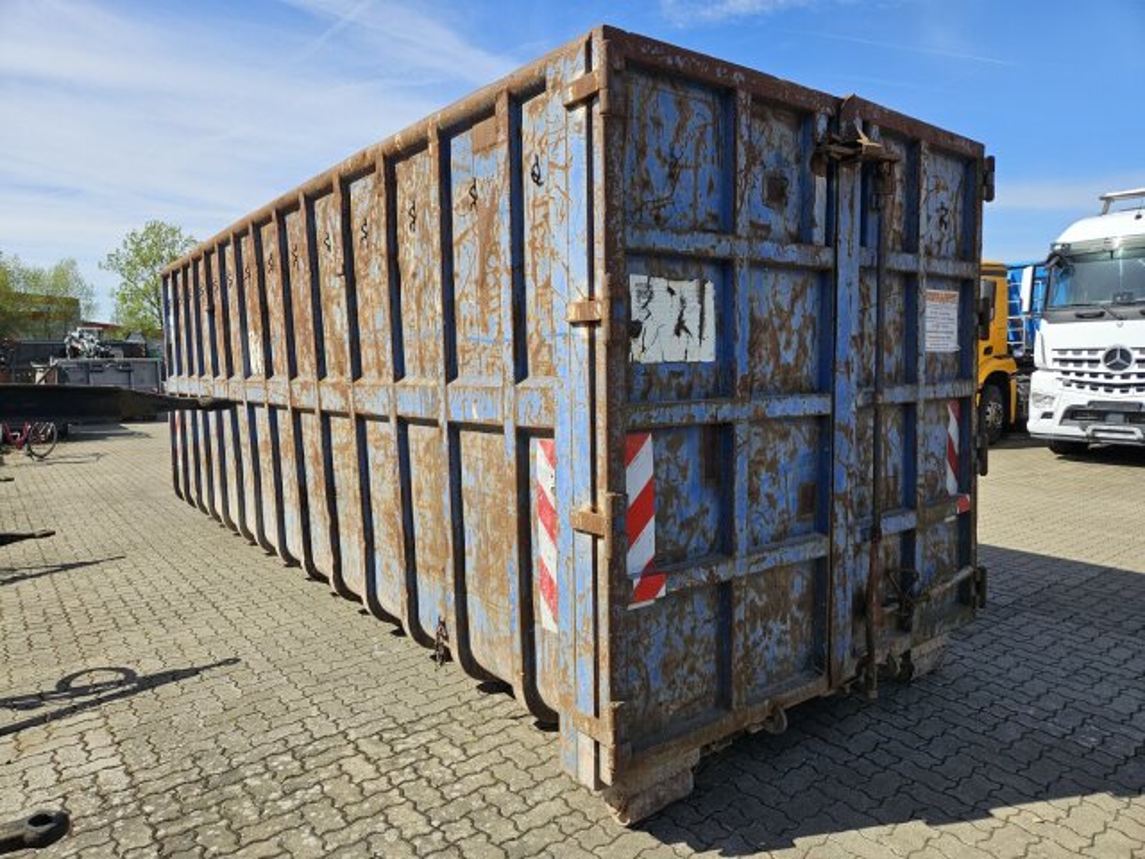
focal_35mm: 23
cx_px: 572
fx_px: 761
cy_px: 430
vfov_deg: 58.9
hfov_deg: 73.9
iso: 32
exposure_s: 1/2000
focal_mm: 5.4
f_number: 1.8
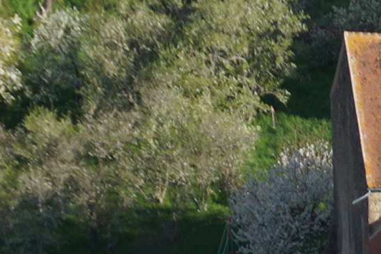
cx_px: 684
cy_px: 573
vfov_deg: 2.8
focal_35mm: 493
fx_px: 5213
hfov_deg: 4.1
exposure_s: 1/800
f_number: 5
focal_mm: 60
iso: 160
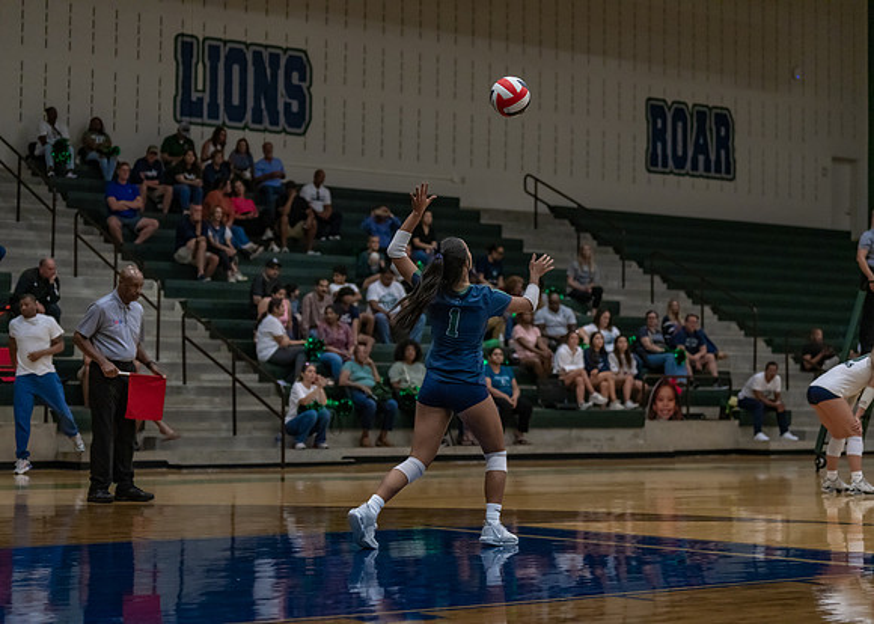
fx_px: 1820
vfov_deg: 19.4
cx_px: 437
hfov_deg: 27.0
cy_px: 312
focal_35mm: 73
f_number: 2.8
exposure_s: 1/1000
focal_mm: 70
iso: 2500
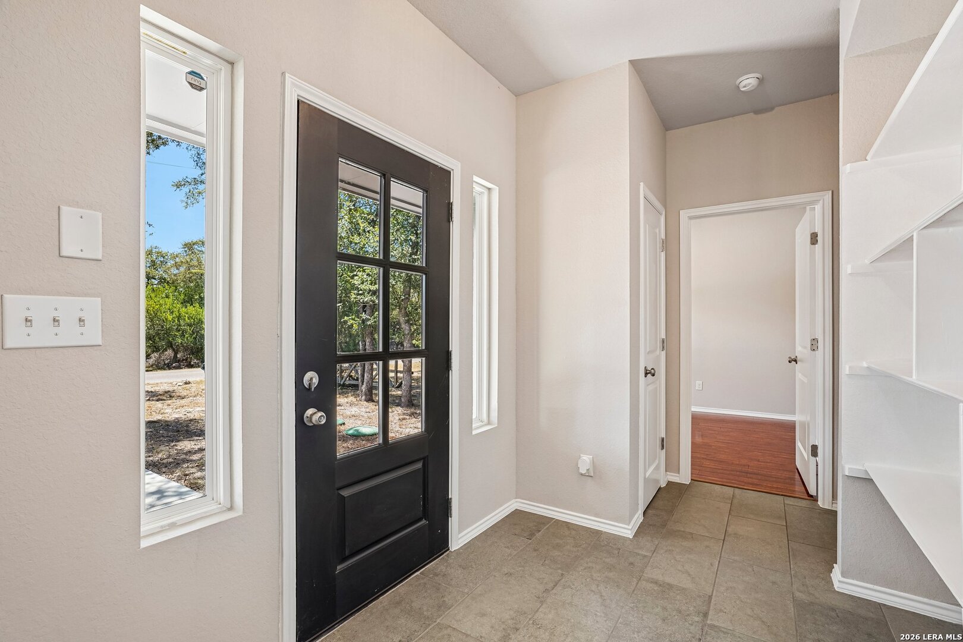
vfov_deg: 73.7
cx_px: 482
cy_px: 321
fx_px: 428
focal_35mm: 16
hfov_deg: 96.7
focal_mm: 16
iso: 200
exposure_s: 1/8
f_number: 8
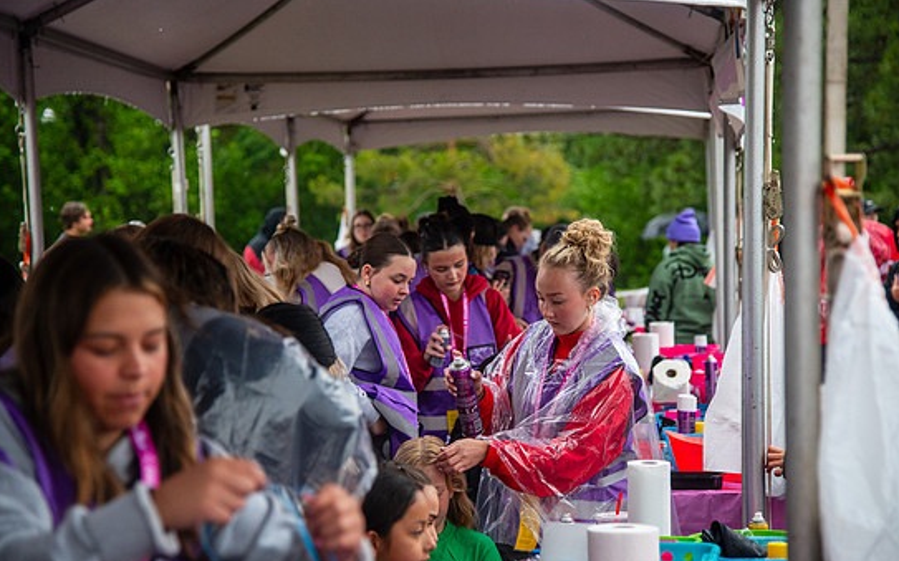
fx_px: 2327
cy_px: 306
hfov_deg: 21.9
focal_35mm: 95
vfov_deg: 13.8
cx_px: 454
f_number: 4
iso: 2000
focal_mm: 85
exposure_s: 1/400
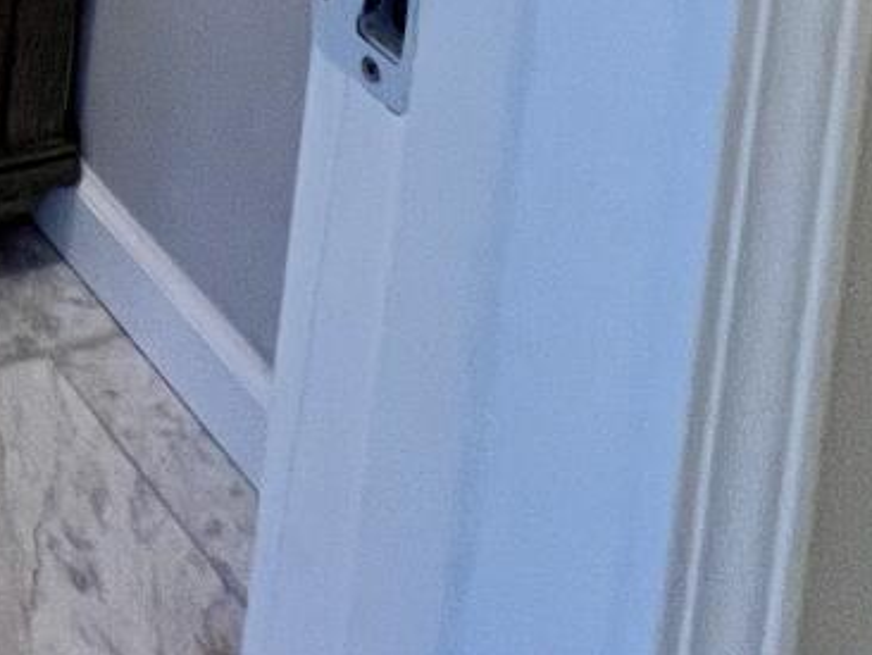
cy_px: -1205
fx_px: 1790
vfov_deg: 12.2
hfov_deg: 20.9
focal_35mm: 71
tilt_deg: -2.5
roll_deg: -5.3
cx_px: -596
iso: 200
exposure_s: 1/120
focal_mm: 1.57
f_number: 1.8
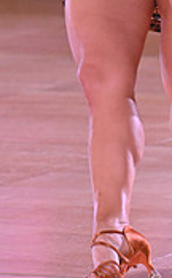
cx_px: 211
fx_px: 3467
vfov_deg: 4.6
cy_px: -91
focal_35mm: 460
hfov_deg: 2.8
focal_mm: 135
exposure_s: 1/320
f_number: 5
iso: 3200
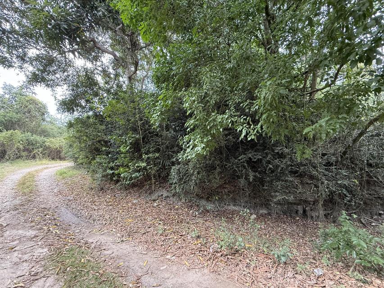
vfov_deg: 85.7
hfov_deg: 102.1
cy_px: 144
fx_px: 155
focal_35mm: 14
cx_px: 192
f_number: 2.2
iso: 320
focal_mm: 2.22
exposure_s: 1/99
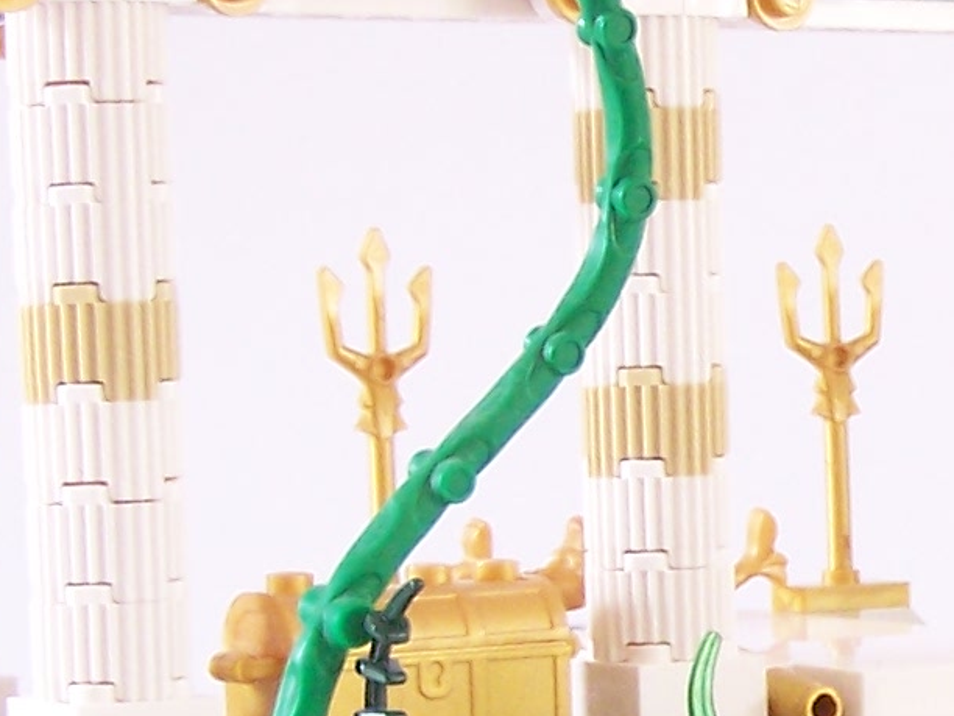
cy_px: 632
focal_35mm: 160
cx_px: 1236
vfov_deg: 9.2
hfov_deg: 12.0
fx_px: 4410
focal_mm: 6.3
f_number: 3.2
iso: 200
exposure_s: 1/10
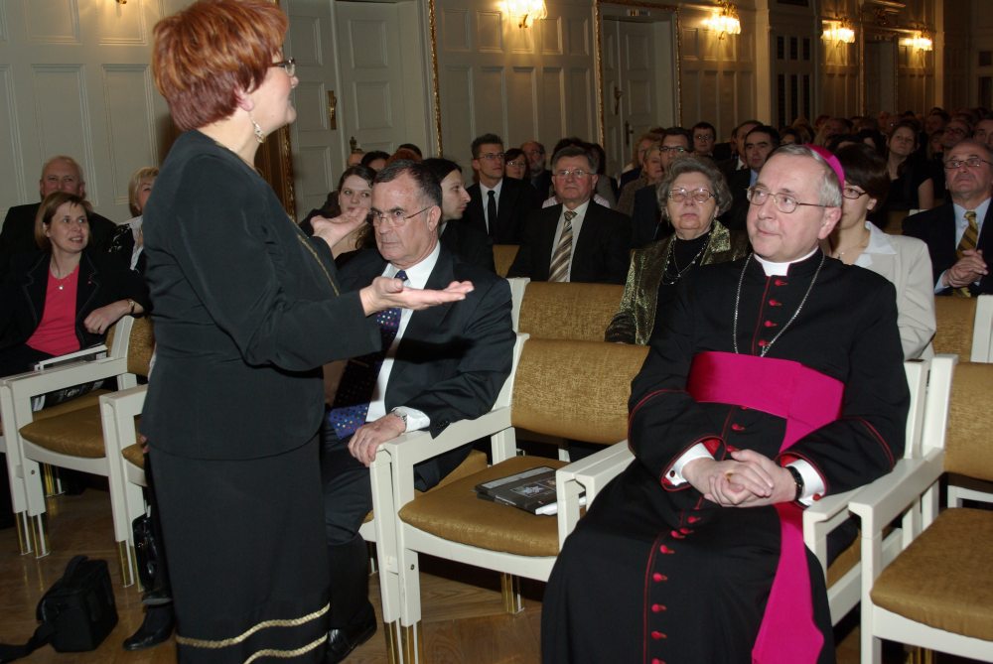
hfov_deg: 46.4
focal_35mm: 42
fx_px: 1160
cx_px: 496
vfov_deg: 32.0
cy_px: 332
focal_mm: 28
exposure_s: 1/45
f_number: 4.5
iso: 400
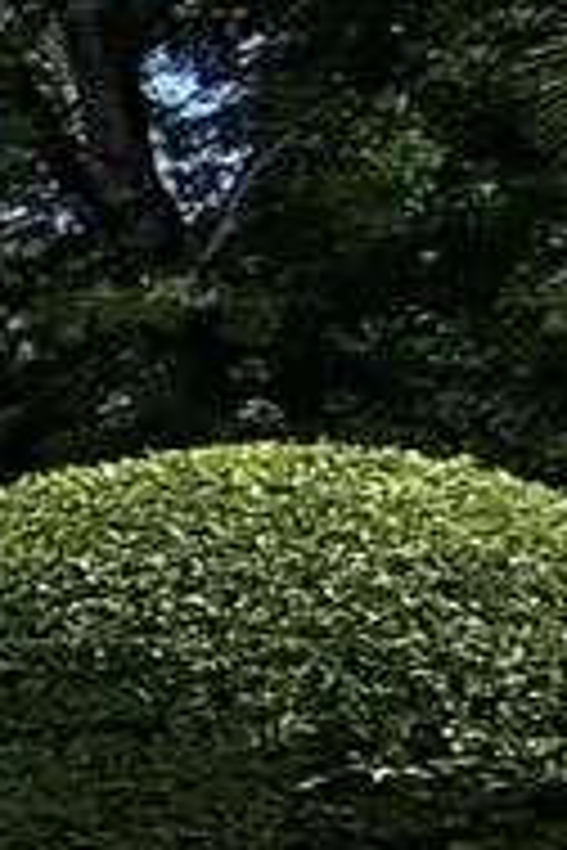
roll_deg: -1.3
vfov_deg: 16.2
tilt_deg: -2.2
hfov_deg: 5.2
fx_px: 2906
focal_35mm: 123
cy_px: 899
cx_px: -2848
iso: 50
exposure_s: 1/6173
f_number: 2.2
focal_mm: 2.22
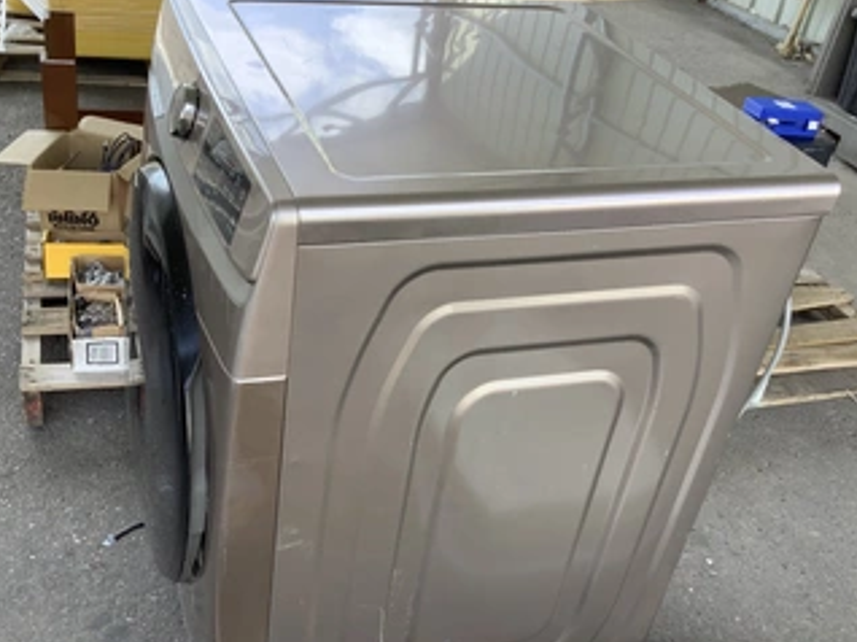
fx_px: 965
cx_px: 388
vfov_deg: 36.7
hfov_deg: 47.8
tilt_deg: -36.5
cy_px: 372
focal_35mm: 39
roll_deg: -9.0
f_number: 2.4
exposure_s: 1/120
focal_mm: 3.3
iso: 25
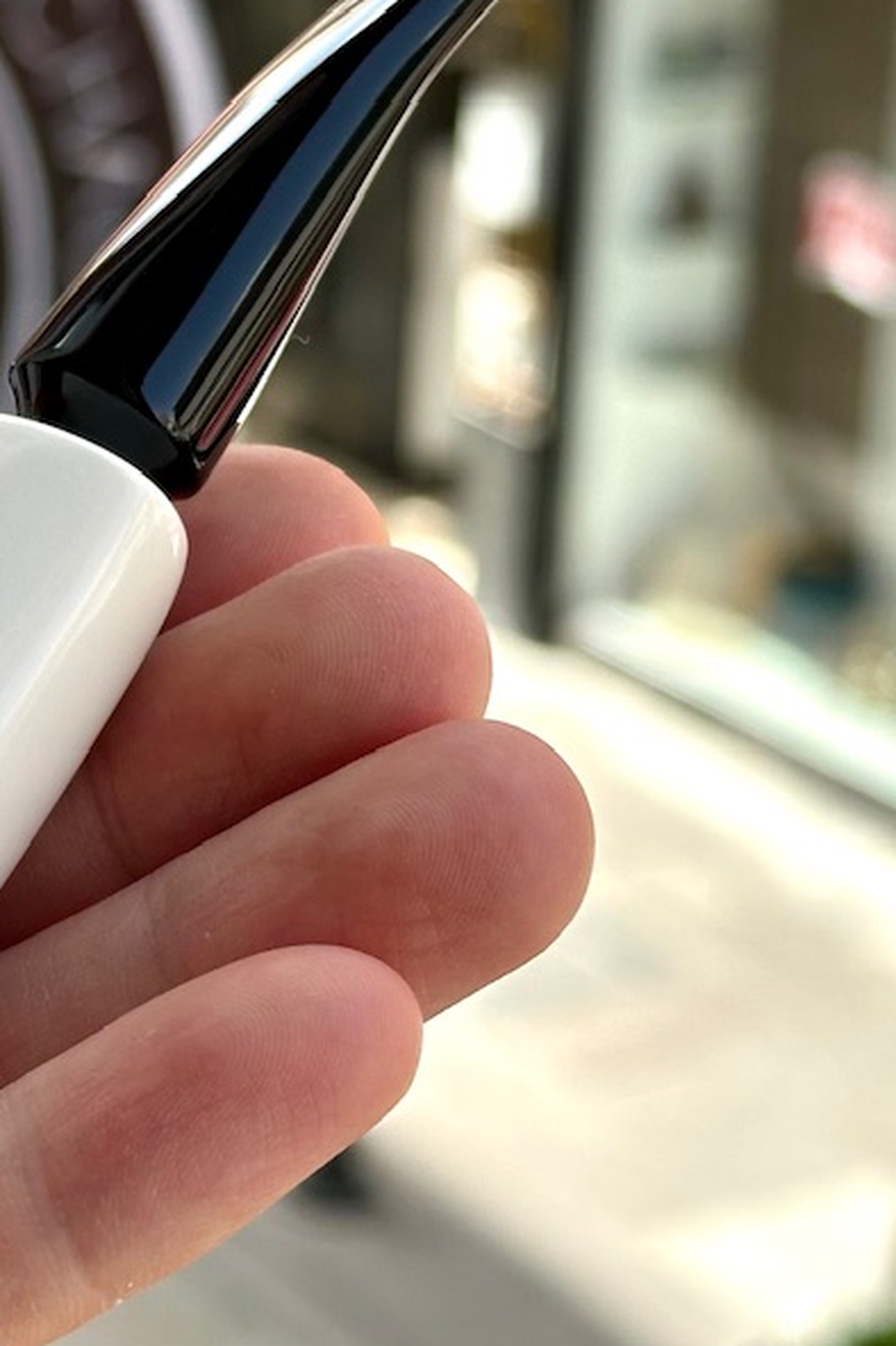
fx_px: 4036
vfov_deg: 18.9
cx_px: -114
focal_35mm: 108
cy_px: 557
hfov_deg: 12.4
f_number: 1.78
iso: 64
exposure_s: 1/1050
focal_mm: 6.86
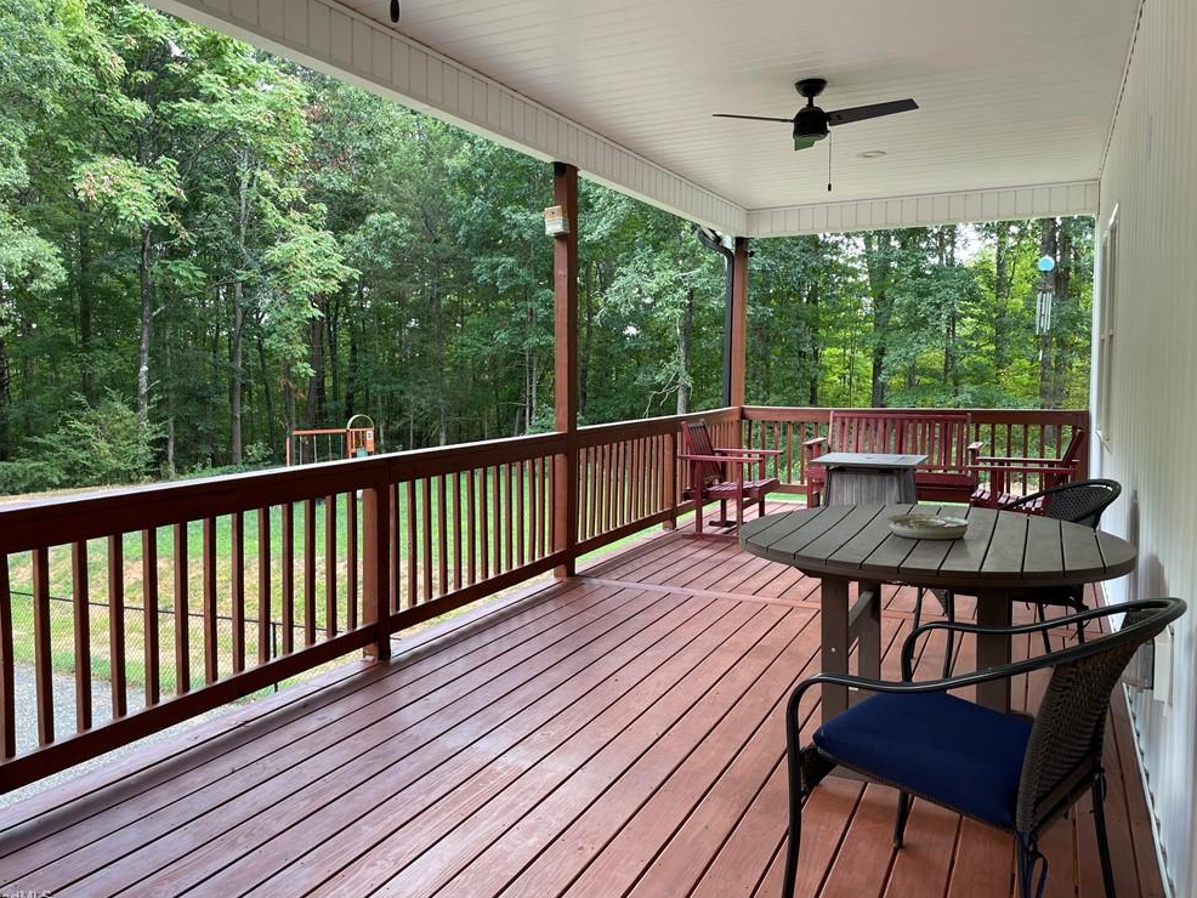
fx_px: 934
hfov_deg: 65.3
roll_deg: +0.6
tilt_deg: -3.7
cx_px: 586
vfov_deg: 51.4
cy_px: 443
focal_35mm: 27
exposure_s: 1/121
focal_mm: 4.2
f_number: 1.6
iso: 50
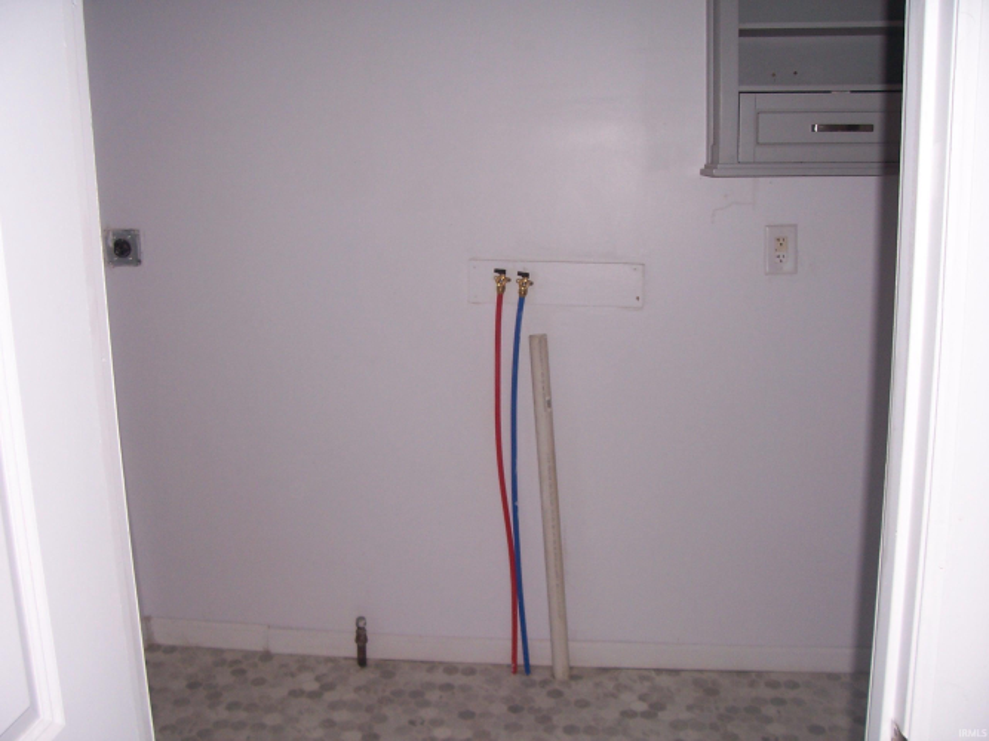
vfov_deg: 41.8
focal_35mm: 34
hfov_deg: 54.0
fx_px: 971
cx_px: 494
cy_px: 370
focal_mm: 5.6
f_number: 2.7
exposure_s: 1/60
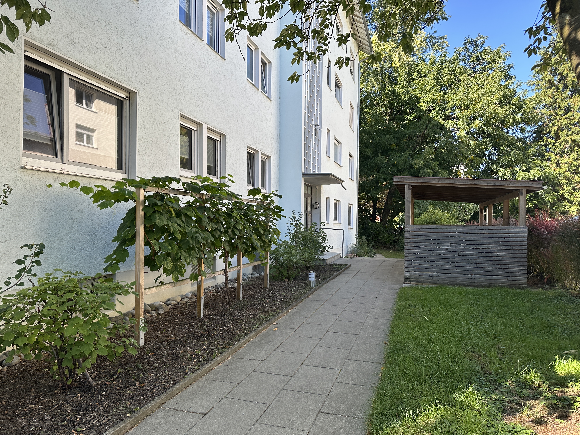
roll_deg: +0.0
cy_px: 218
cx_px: 290
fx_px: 402
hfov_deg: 71.6
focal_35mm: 24
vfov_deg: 56.8
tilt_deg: +0.7
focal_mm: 6.86
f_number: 1.78
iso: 80
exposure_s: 1/803
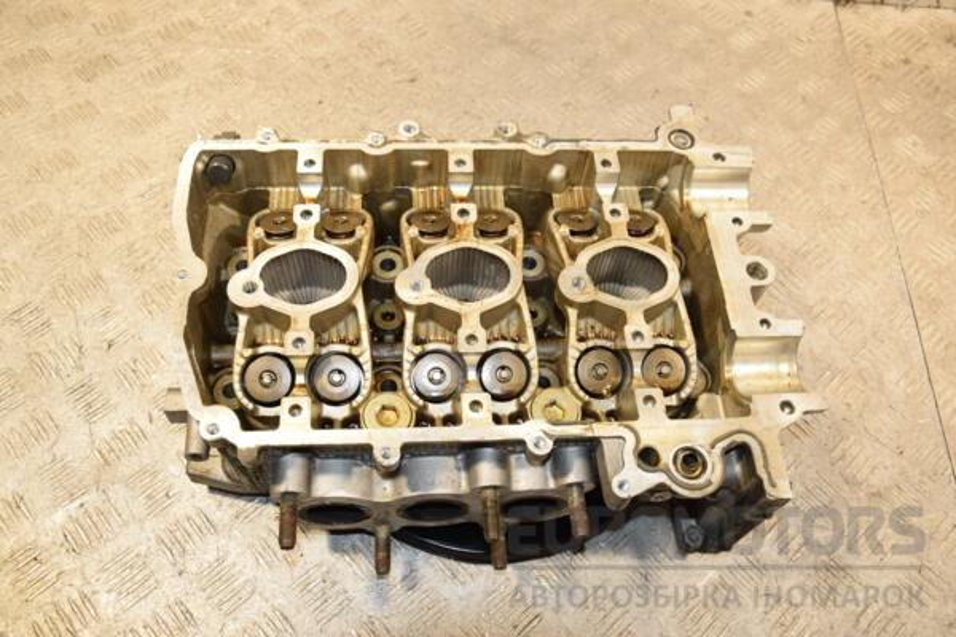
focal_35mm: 32
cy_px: 318
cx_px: 478
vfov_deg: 41.7
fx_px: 836
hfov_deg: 59.5
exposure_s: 1/200
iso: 800
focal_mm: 21
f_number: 5.6
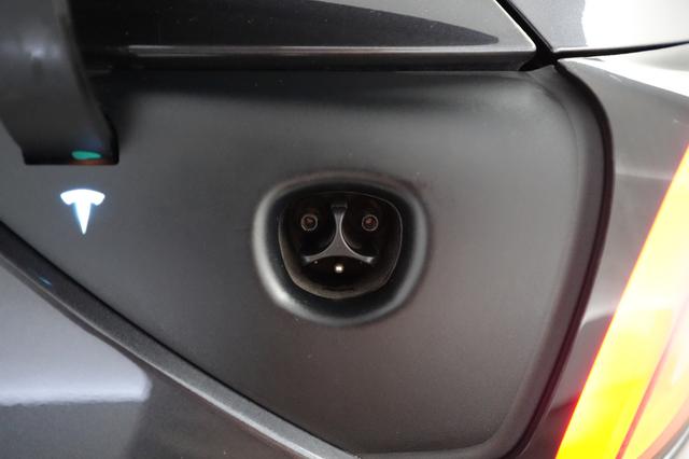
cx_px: 344
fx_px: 516
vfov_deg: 47.9
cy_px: 230
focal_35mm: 27
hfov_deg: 67.4
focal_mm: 27
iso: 12800
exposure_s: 1/160
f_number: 2.8
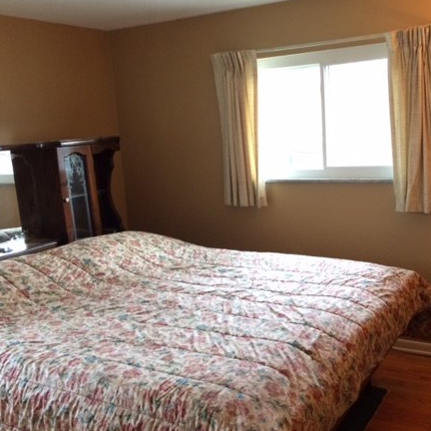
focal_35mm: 38
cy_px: 216
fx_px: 535
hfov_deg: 43.8
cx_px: 244
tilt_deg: -12.2
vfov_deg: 43.9
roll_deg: +4.3
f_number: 2.2
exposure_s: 1/30
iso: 250
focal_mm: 4.15
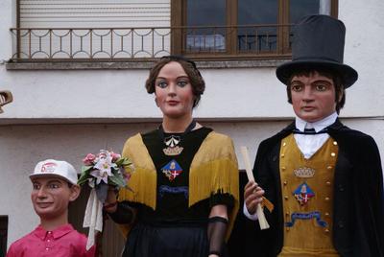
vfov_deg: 12.2
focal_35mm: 112
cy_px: 128
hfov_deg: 18.2
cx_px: 192
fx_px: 1202
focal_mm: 75
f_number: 5.6
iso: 500
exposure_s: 1/250
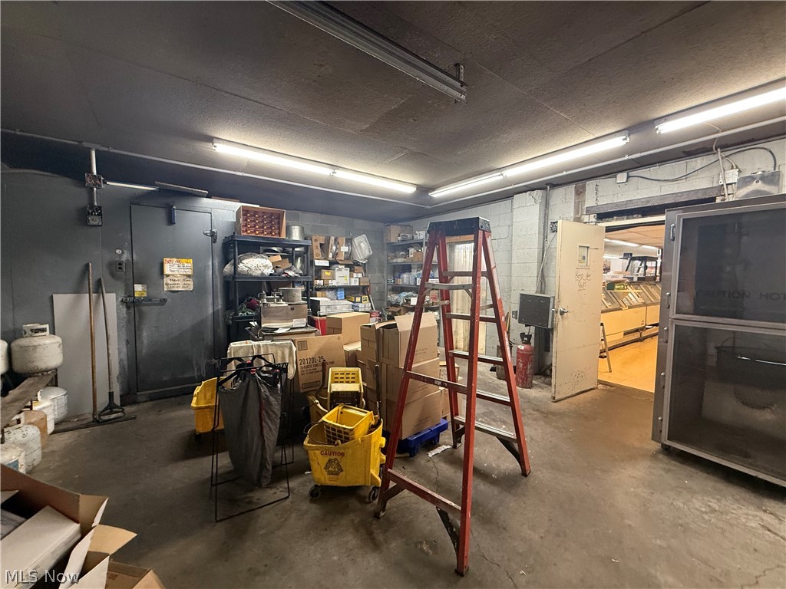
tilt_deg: -4.1
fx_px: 318
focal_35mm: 14
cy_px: 294
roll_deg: -0.7
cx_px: 393
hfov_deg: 102.1
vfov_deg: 85.7
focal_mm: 2.22
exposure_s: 1/60
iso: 320
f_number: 2.2
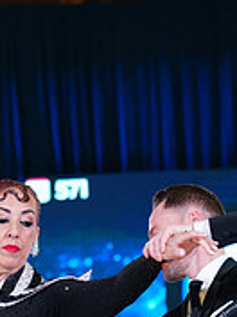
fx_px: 2027
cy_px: 483
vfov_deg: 8.7
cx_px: 119
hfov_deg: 6.7
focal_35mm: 222
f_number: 2.8
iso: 2000
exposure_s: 1/400
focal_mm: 70
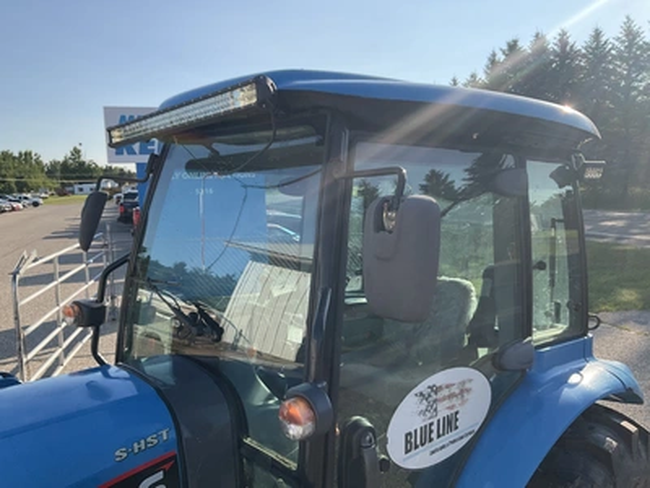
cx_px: 325
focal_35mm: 29
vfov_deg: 48.2
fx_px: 545
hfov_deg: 61.7
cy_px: 244
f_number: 1.8
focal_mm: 3
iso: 25
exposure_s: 1/855
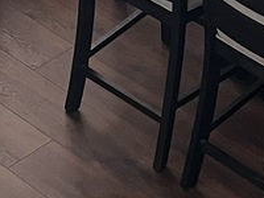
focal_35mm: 187
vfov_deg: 7.9
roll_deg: +2.4
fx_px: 1426
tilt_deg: -33.7
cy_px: -40
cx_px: -22
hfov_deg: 10.5
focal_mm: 5.1
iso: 125
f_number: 1.6
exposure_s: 1/90
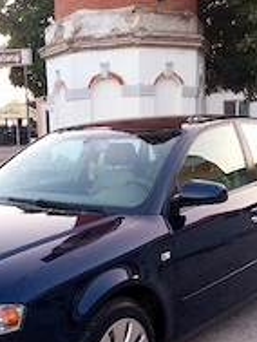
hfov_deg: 26.5
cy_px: 288
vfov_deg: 33.6
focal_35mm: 55
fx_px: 544
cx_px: 94
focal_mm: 4
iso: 50
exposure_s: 1/60.2
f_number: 1.8
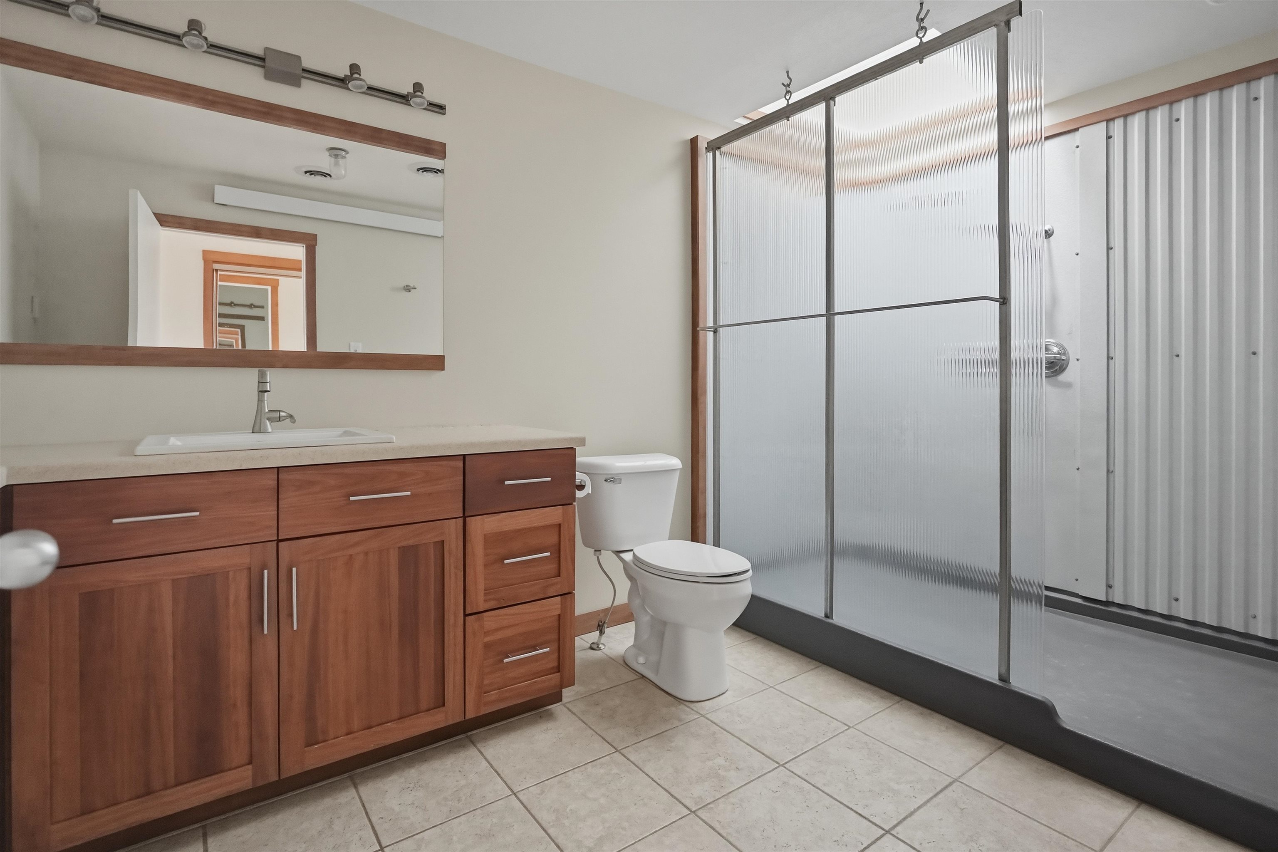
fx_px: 586
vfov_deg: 72.1
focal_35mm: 16
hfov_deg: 95.0
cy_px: 426
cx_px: 639
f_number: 2
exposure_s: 1/160
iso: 3200
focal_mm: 11
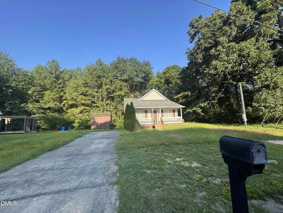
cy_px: 106
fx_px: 114
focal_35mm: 14
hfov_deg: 102.1
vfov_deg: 85.7
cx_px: 142
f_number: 2.2
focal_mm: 2.22
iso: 40
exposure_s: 1/548
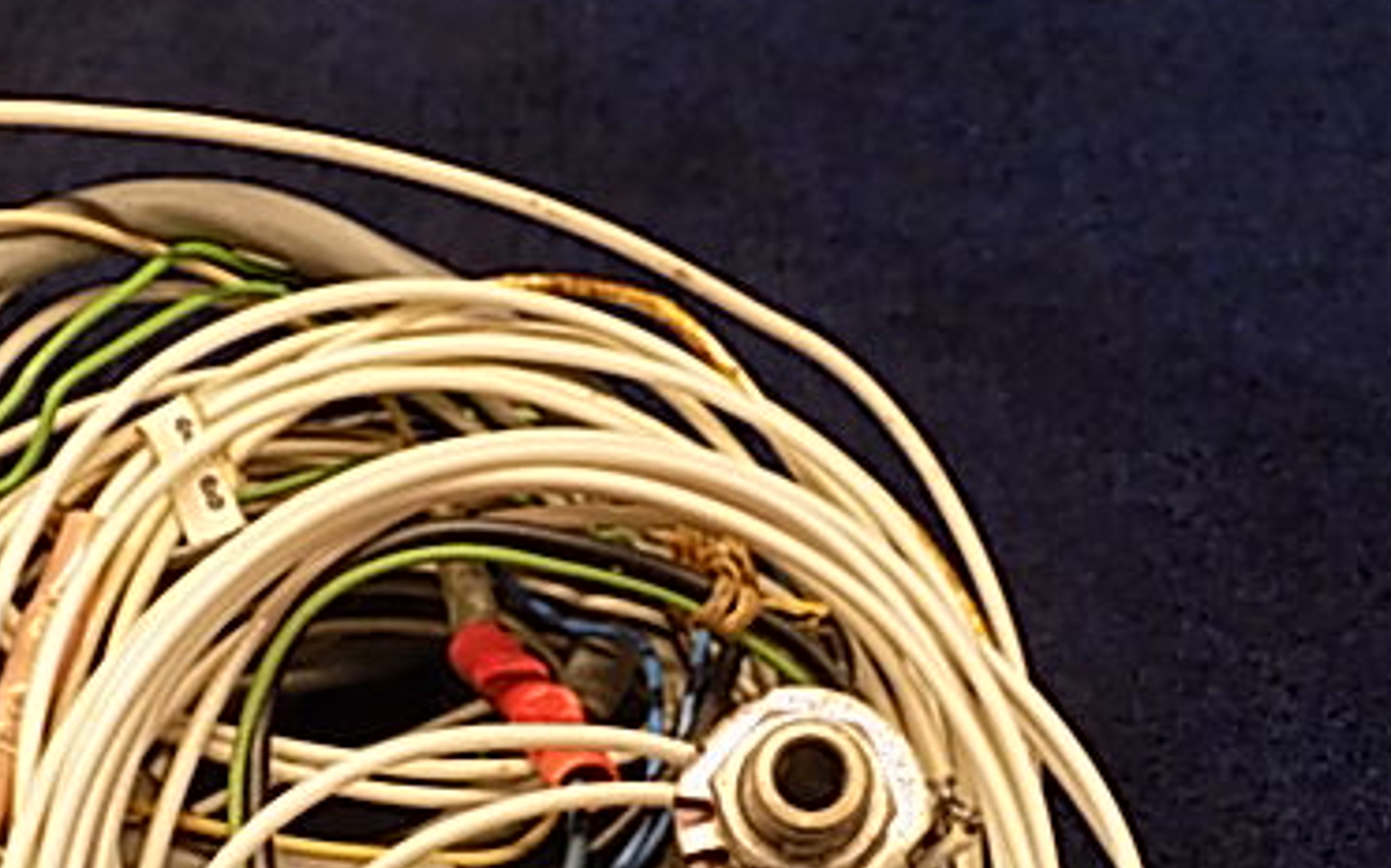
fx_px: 3182
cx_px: 430
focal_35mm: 84
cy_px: 842
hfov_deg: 24.5
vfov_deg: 15.3
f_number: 3.7
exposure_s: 1/30
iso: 320
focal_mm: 8.1
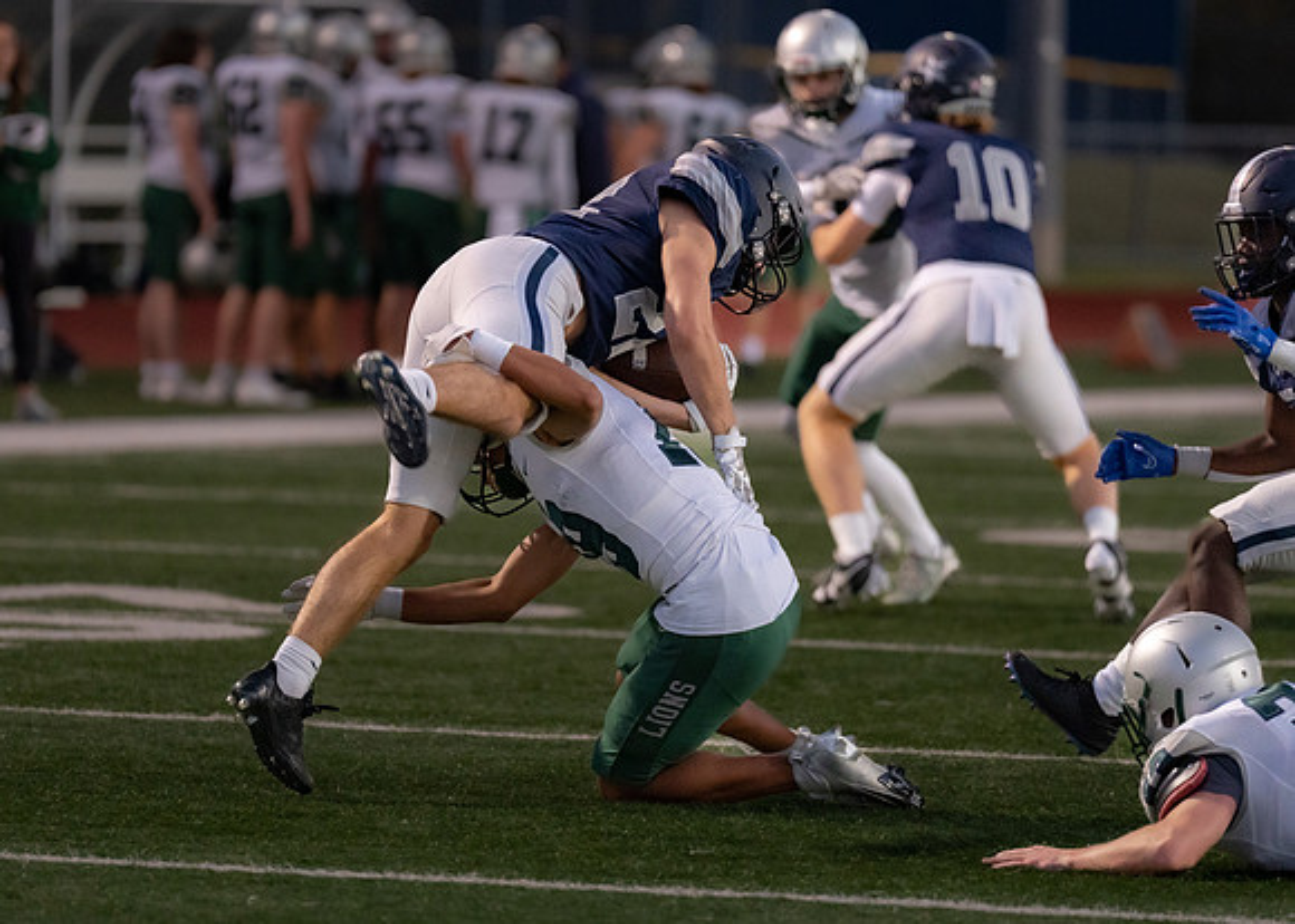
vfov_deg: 4.4
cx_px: 610
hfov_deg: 6.2
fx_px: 11956
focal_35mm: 325
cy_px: 427
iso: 2000
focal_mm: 200
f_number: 2.8
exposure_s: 1/1250
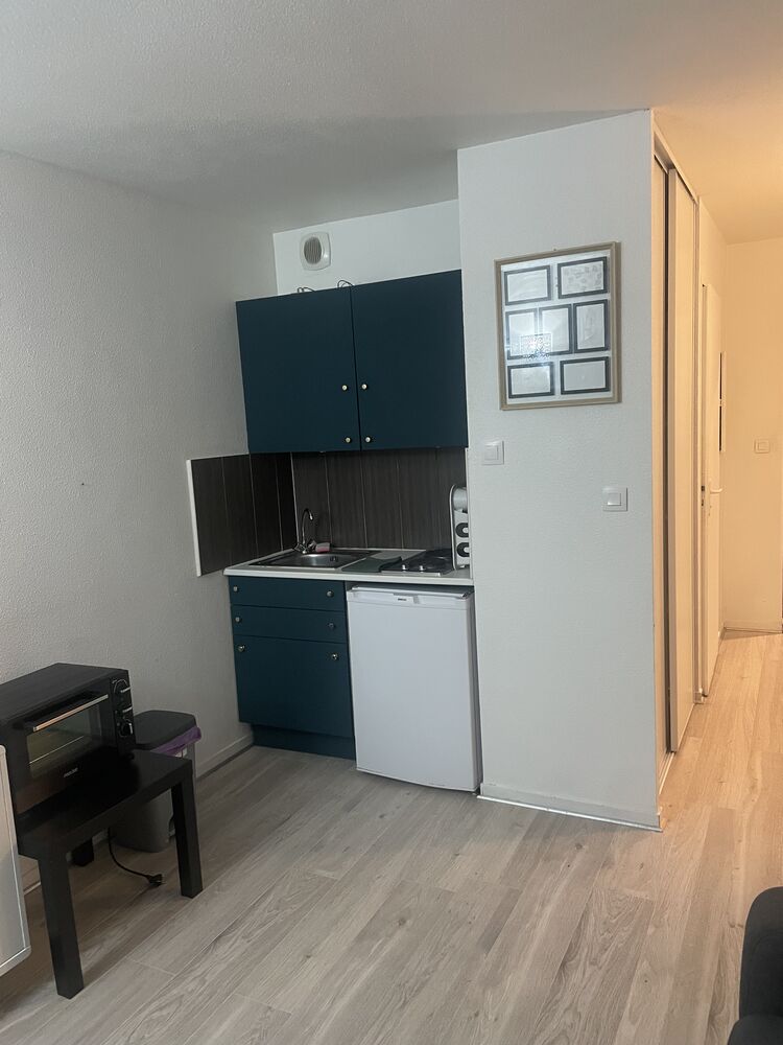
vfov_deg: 67.3
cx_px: 392
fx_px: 784
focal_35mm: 26
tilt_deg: -6.8
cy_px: 522
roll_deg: +3.0
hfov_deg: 53.1
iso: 500
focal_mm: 4.2
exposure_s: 1/50
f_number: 1.6
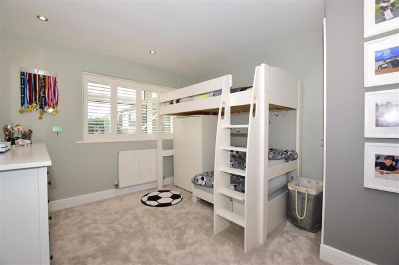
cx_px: 200
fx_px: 166
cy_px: 132
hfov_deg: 100.4
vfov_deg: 77.3
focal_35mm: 15
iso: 400
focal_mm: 10
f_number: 6.3
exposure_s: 1/160
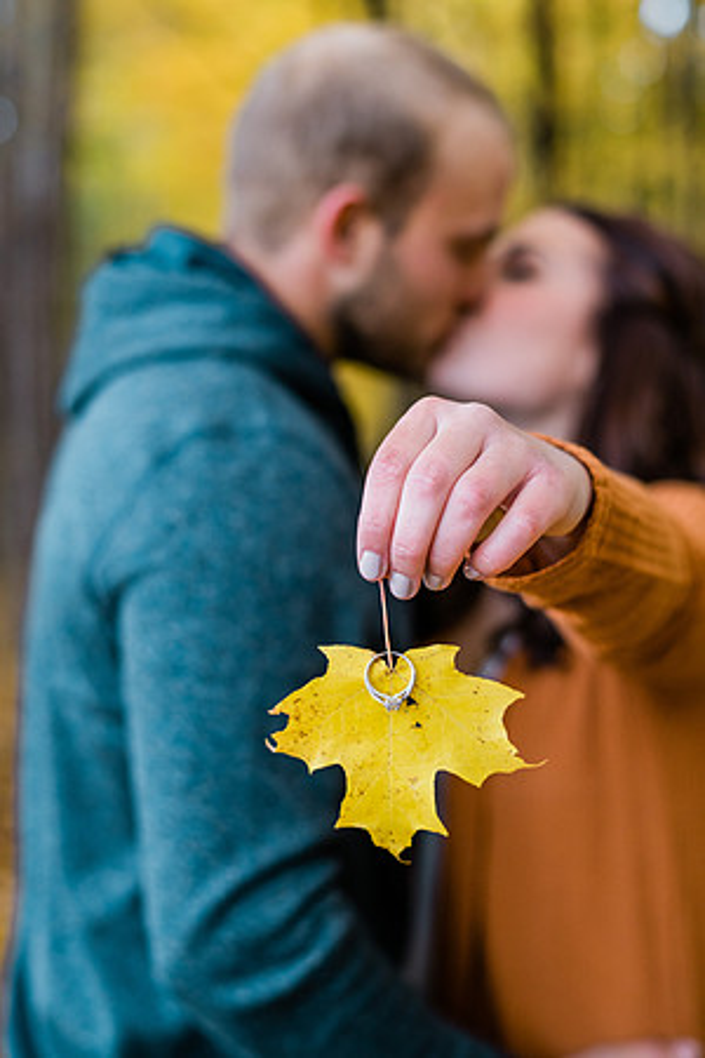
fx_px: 1704
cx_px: 352
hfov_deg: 23.4
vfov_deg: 34.5
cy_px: 529
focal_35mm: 58
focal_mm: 58
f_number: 2.8
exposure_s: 1/200
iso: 500
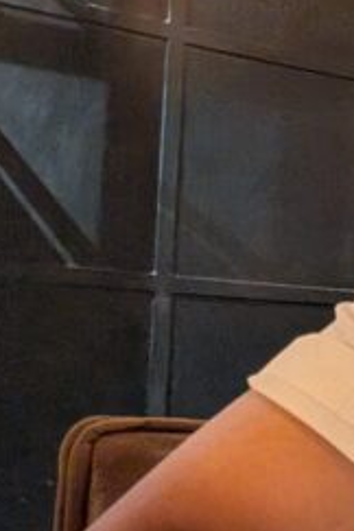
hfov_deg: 12.6
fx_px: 1357
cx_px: 756
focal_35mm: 92
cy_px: 256
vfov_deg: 22.1
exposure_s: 1/16.7
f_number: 2.2
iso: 912
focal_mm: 2.74
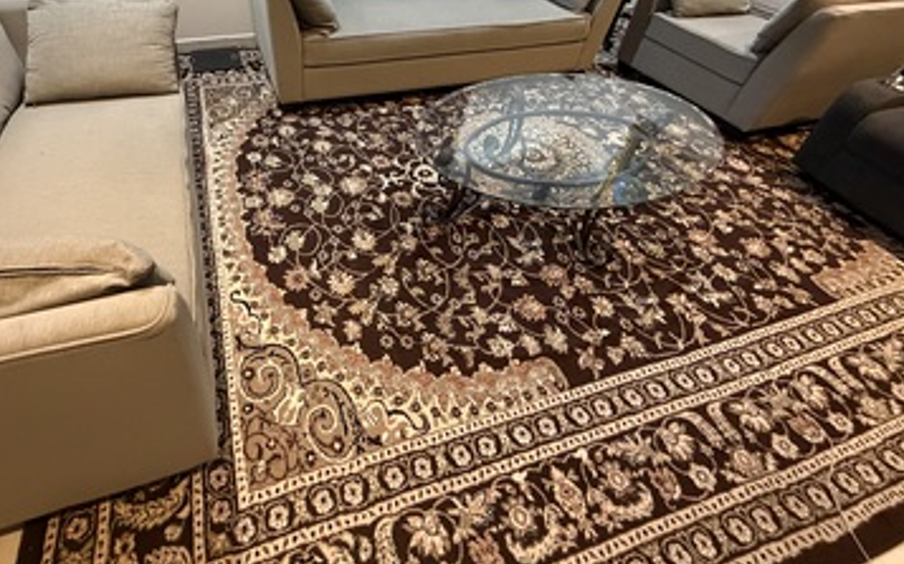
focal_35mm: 19
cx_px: 336
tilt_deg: -36.6
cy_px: 148
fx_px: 468
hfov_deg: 86.2
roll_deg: -2.4
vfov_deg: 59.2
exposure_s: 1/47
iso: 640
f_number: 2.2
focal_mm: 2.22
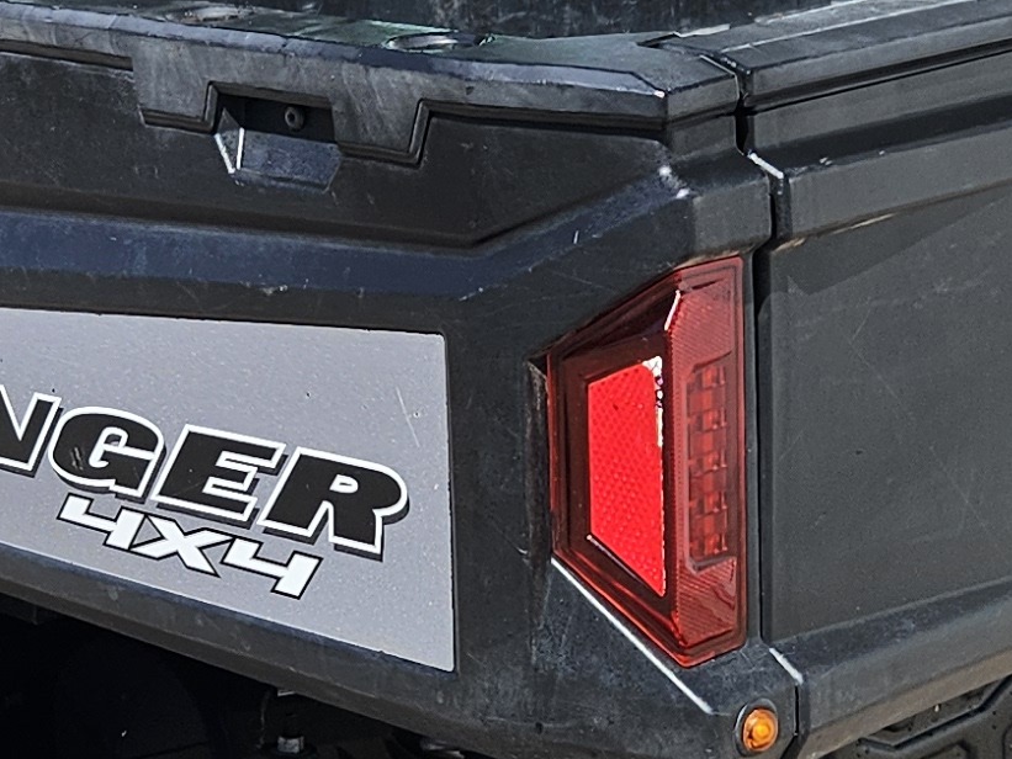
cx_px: 237
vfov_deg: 13.2
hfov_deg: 17.5
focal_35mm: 112
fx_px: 3275
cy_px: 281
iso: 25
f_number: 1.8
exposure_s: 1/2384
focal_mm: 5.4
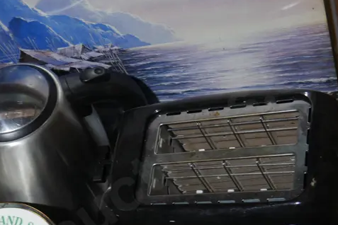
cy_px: 212
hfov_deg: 29.8
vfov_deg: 19.8
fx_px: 629
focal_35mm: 67
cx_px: 102
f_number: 3.6
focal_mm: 15
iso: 200
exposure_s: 1/80
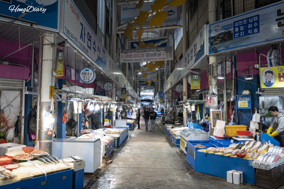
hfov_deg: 61.9
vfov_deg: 43.6
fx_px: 237
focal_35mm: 30
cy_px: 94
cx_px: 142
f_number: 4.5
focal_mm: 30
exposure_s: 1/160
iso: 1250
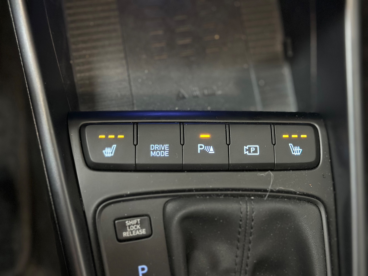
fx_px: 510
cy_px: 138
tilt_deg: -70.8
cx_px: 184
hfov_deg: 39.7
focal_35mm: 48
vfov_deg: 30.3
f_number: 1.78
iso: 800
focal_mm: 6.86
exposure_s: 1/20
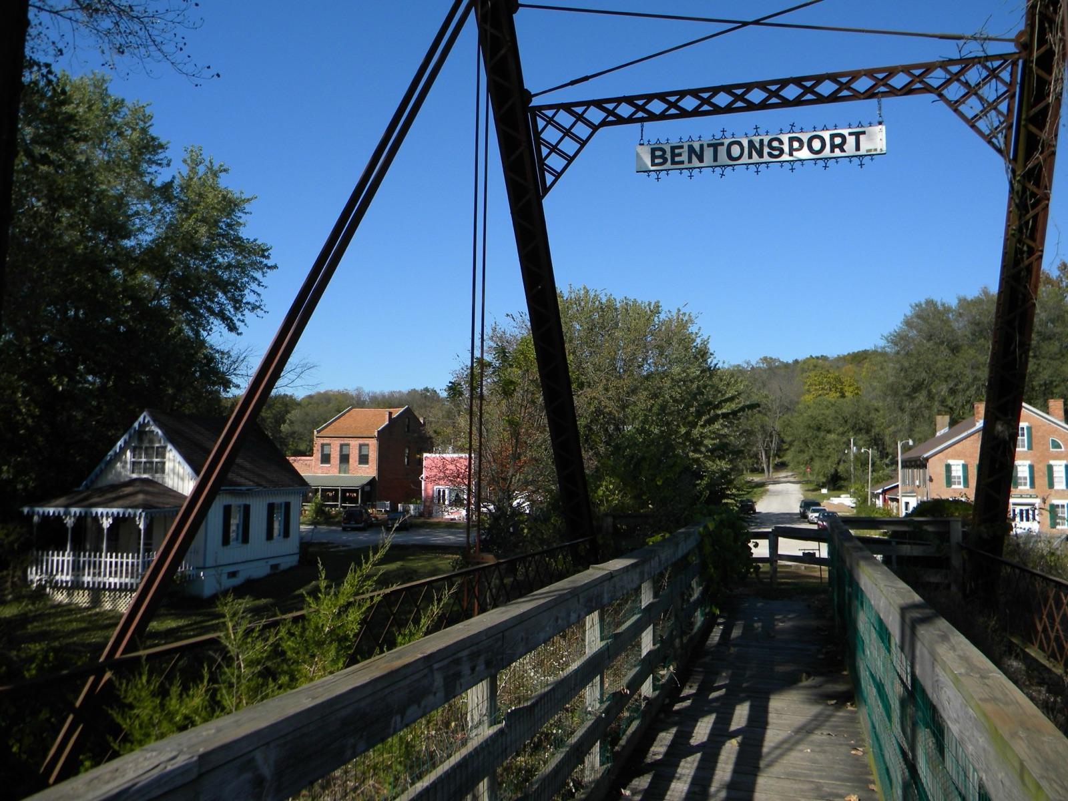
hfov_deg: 63.4
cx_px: 534
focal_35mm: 28
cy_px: 400
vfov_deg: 49.7
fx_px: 864
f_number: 7
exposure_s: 1/257
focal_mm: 5
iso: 80
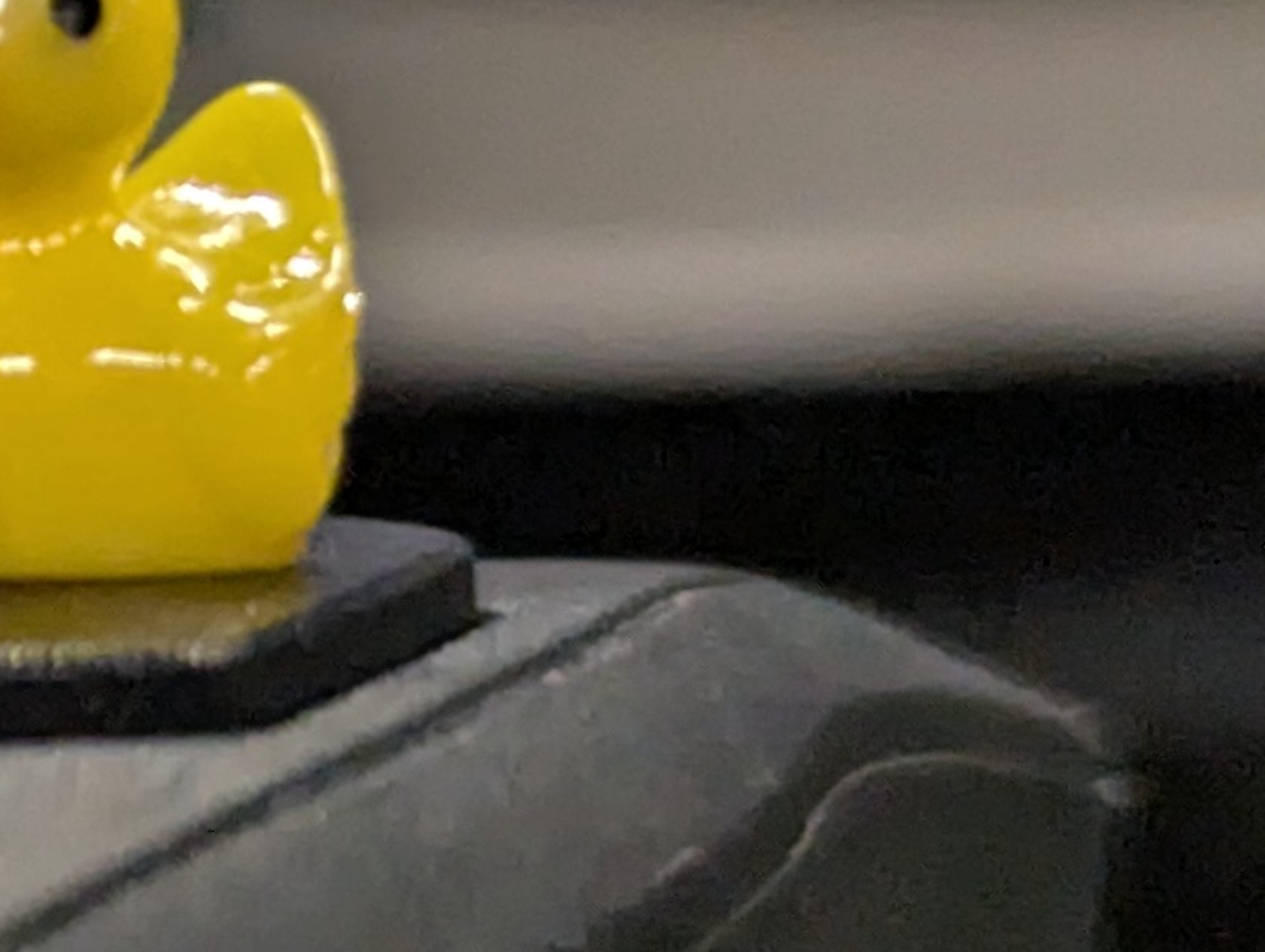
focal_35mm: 235
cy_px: 323
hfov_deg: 7.9
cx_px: -1595
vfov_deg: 6.3
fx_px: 8599
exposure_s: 1/99.9
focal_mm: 6.81
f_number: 1.85
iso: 470
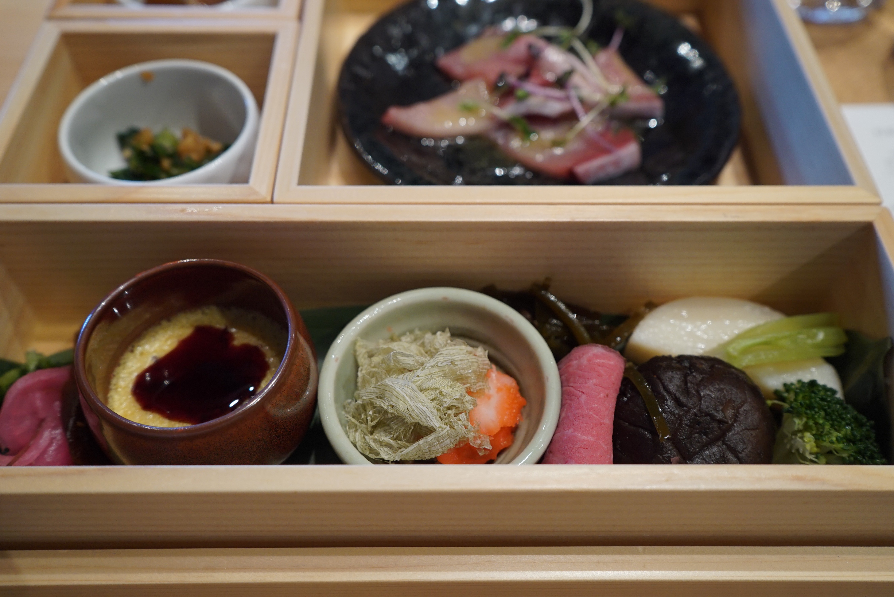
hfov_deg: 60.3
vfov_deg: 42.4
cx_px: 447
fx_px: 770
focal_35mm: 31
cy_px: 298
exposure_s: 1/60
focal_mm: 31
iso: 1250
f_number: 5.6
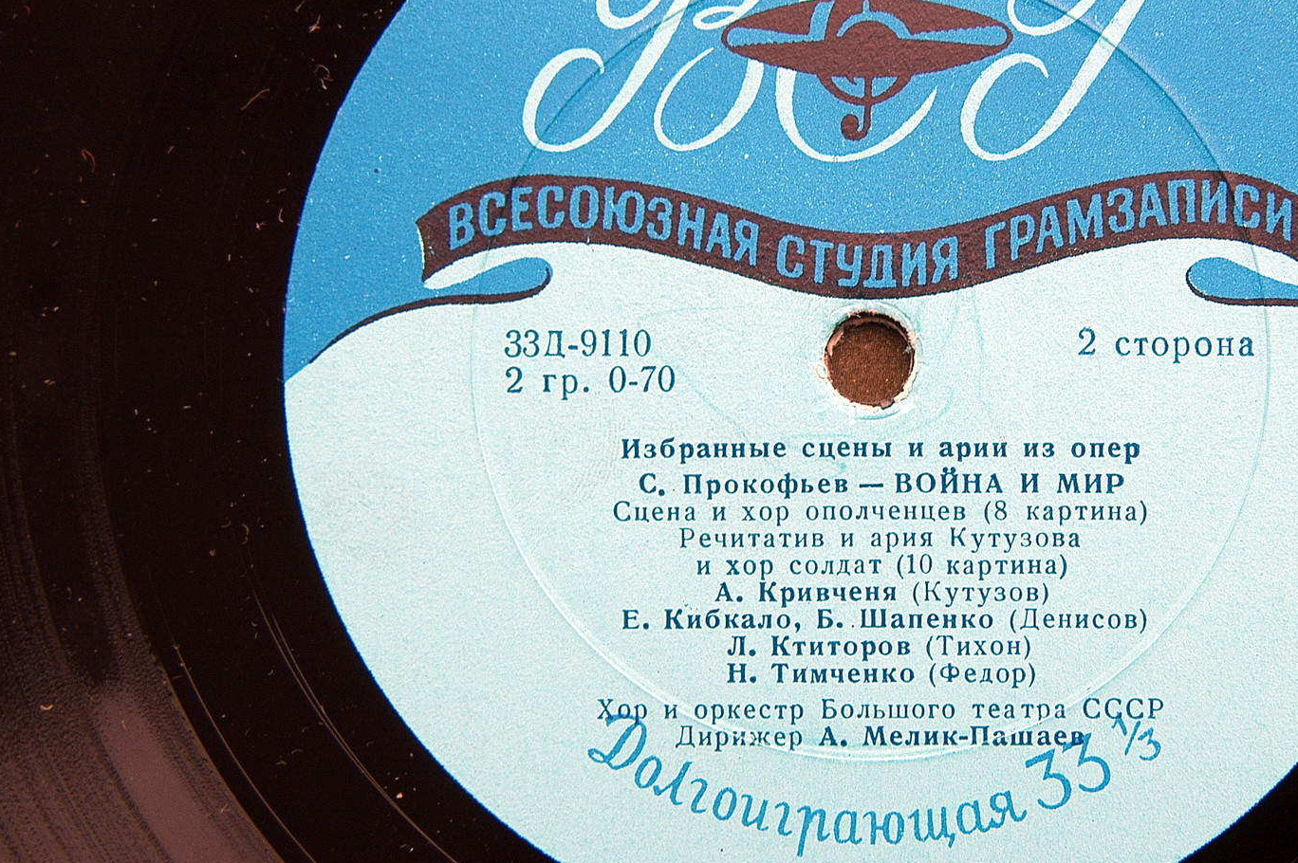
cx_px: 862
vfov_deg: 17.7
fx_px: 2764
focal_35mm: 77
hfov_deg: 26.3
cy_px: 376
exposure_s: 1/90
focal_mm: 35
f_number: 5
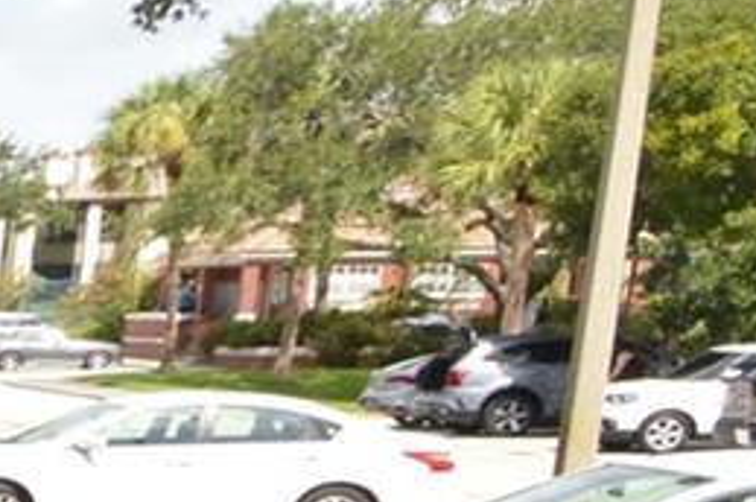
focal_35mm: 111
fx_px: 2328
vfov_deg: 11.4
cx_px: -1500
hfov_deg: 11.3
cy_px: 921
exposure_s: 1/160
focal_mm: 12
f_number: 6.3
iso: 100
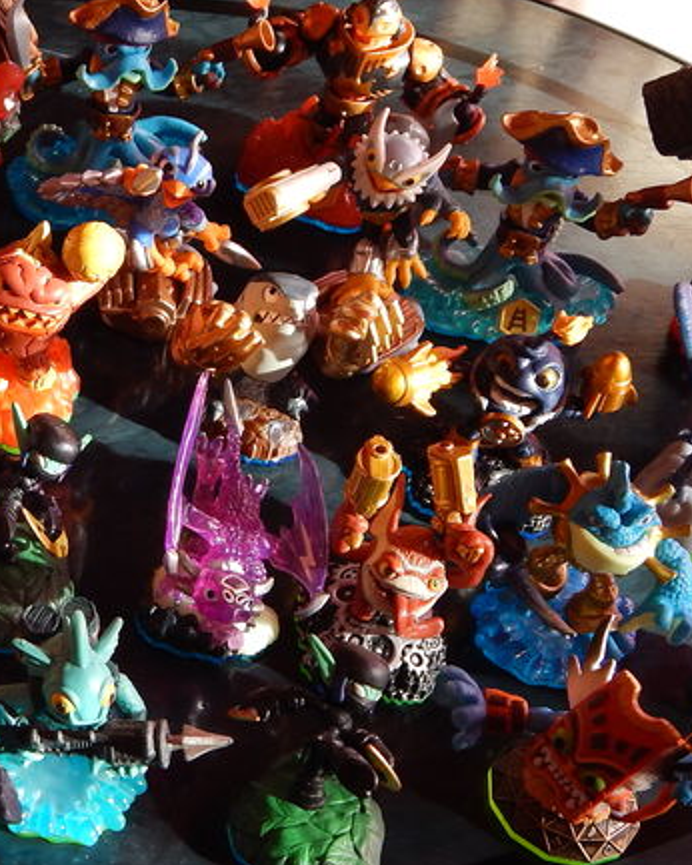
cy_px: 475
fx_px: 1791
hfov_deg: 20.9
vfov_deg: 27.1
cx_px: -52
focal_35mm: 70
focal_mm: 5.6
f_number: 3.2
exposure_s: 1/50
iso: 125
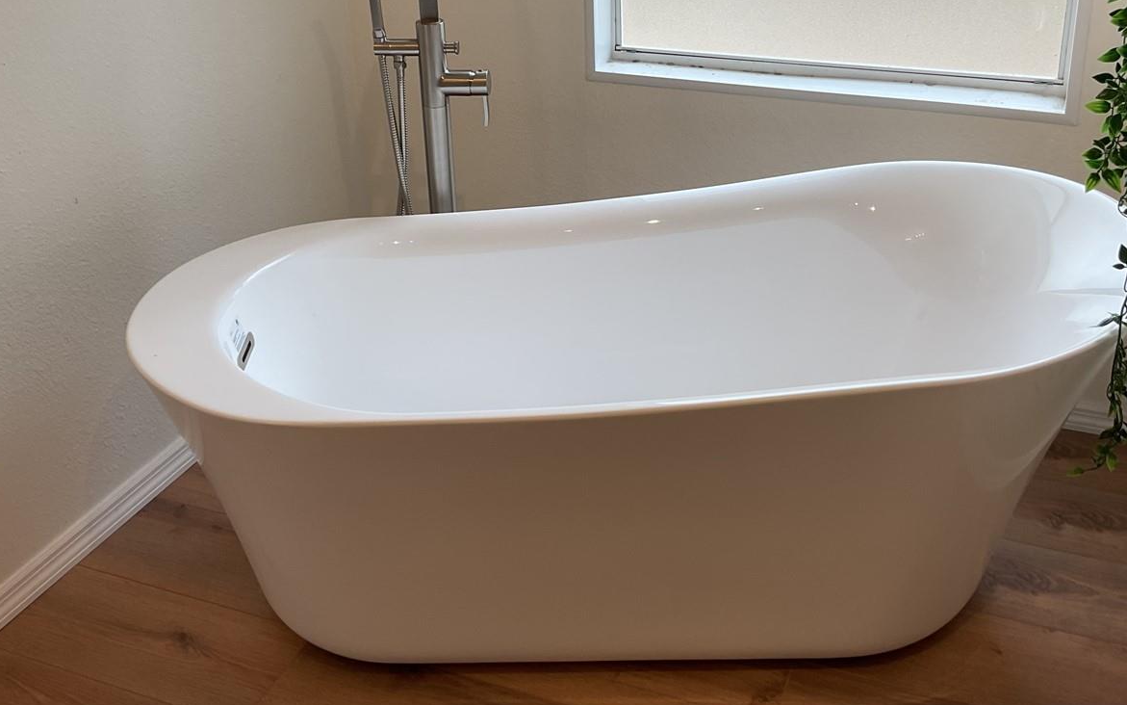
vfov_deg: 30.1
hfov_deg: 47.2
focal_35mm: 42
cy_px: 187
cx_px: 589
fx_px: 1290
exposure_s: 1/120
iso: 20
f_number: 1.8
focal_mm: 3
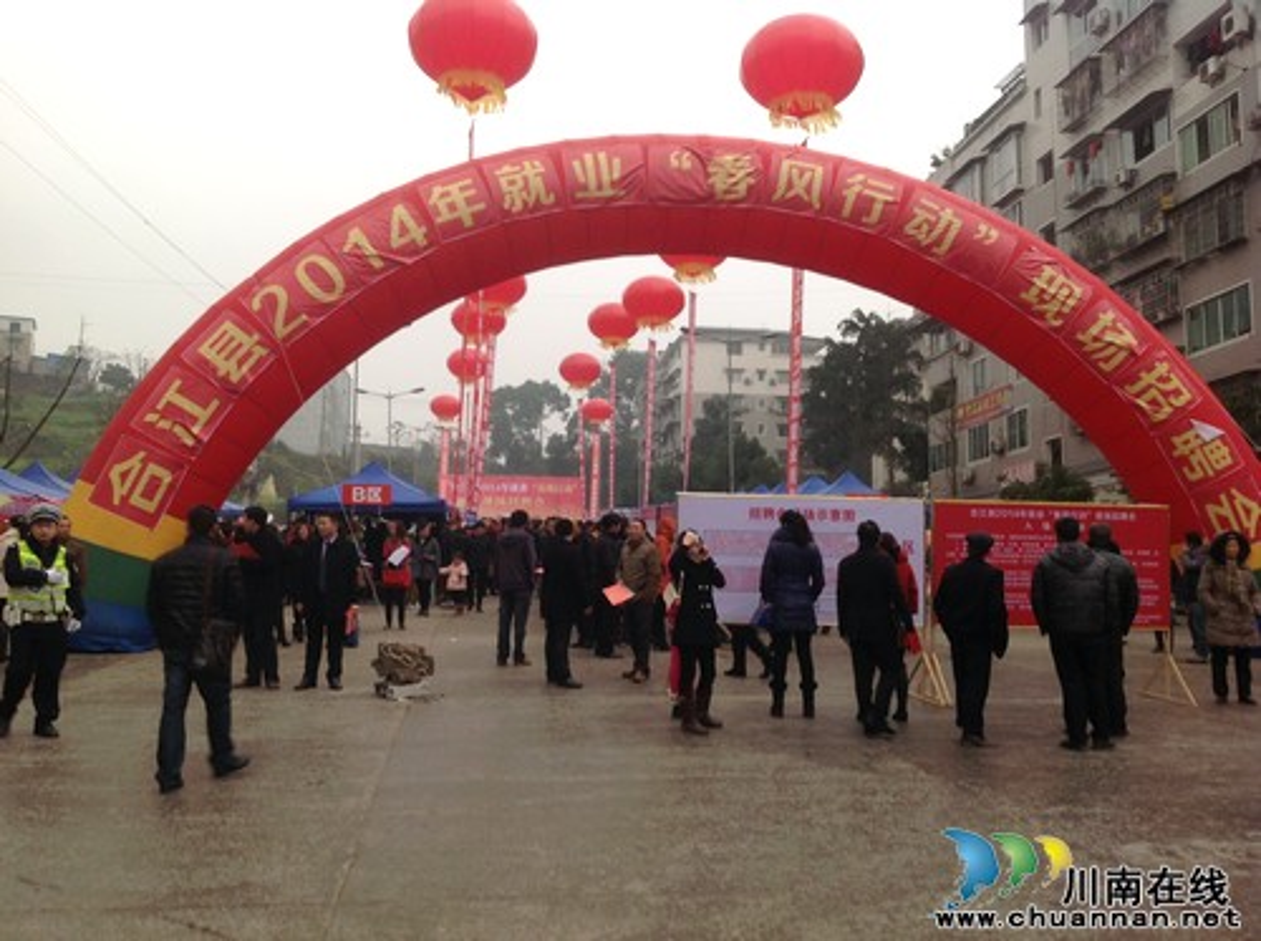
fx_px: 1273
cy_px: 470
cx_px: 630
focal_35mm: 35
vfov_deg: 40.6
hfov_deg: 52.7
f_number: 2.4
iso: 64
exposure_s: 1/30
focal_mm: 4.28
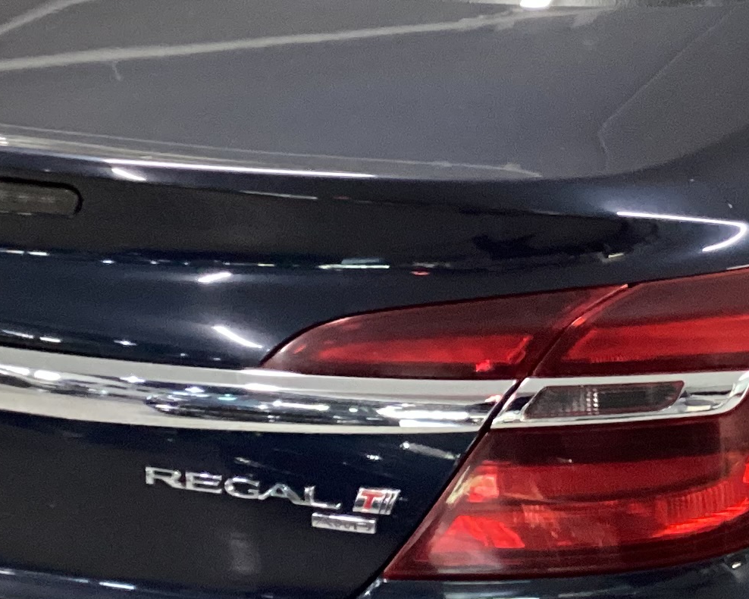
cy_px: 358
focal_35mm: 100
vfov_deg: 15.4
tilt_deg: -22.5
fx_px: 2216
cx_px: 488
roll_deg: +1.9
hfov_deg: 19.1
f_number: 2.4
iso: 400
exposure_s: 1/40
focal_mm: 3.3
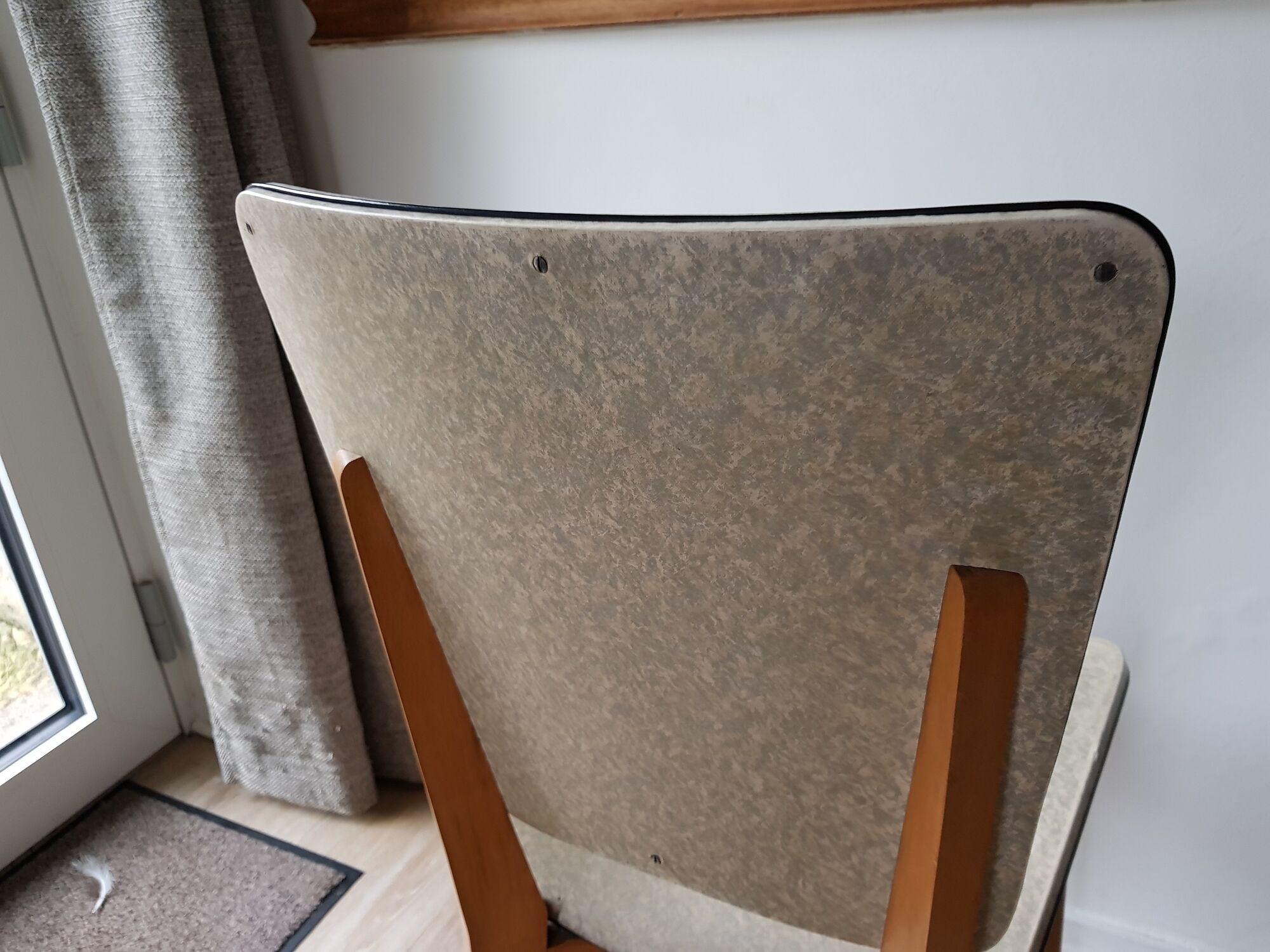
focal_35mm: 26
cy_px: 476
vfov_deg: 53.1
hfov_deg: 67.3
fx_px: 954
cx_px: 635
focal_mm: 4.2
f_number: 1.7
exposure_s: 1/35
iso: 160
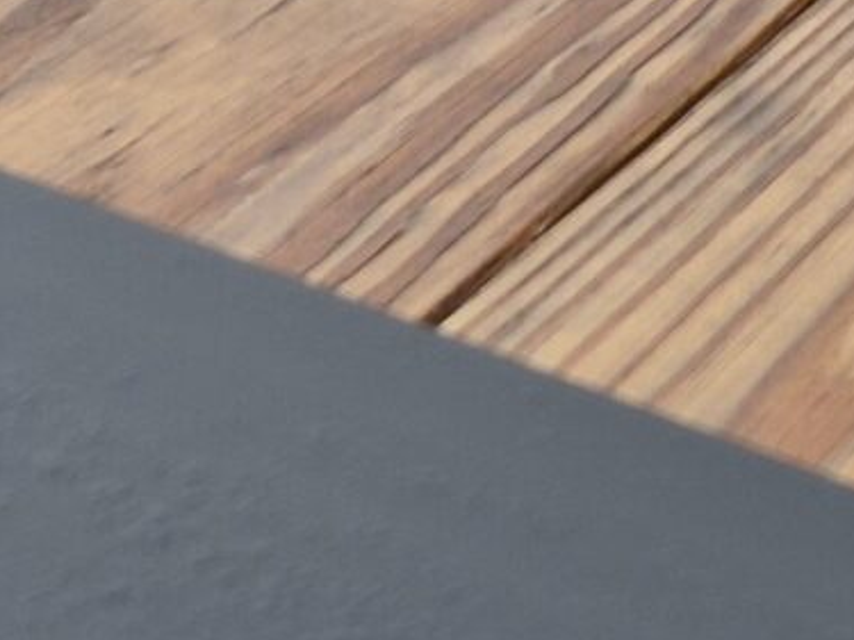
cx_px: 1489
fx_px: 3872
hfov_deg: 11.7
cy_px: -1380
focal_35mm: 157
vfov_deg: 7.9
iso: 25
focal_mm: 5.4
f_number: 1.8
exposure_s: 1/229
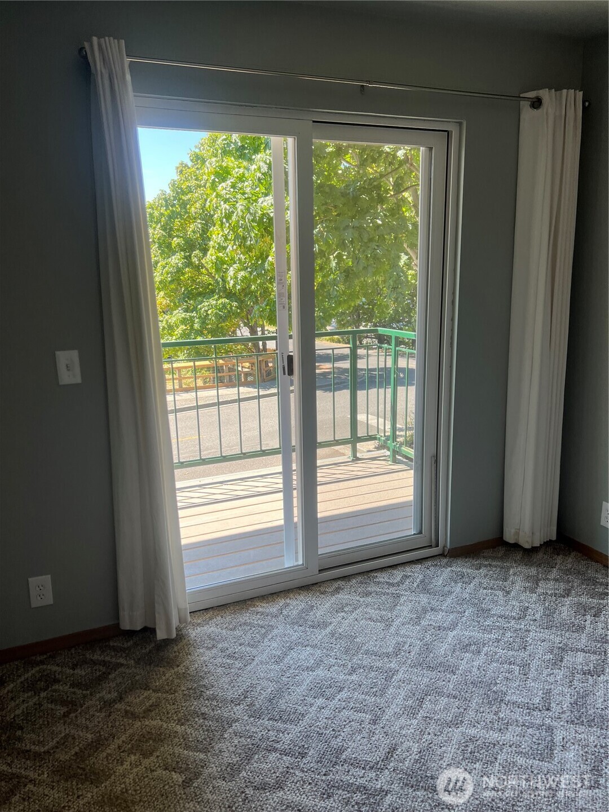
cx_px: 304
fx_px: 610
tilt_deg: -12.3
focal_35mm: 26
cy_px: 406
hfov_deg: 53.1
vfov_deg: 67.3
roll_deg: +0.9
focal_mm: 5.7
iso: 40
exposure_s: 1/256
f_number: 1.5
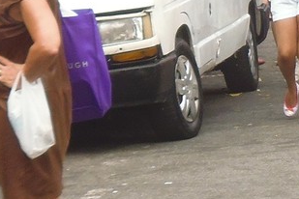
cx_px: 571
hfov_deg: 7.1
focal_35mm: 283
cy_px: 115
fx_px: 2350
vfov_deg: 4.9
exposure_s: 1/50
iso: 100
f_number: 4.5
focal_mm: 10.6
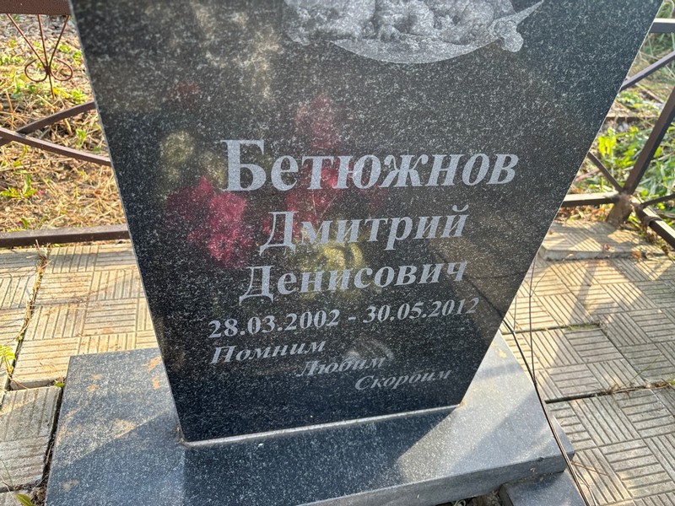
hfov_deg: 67.3
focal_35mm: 26
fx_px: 507
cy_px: 253
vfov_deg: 53.1
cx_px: 338
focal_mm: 5.96
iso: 50
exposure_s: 1/416
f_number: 1.6
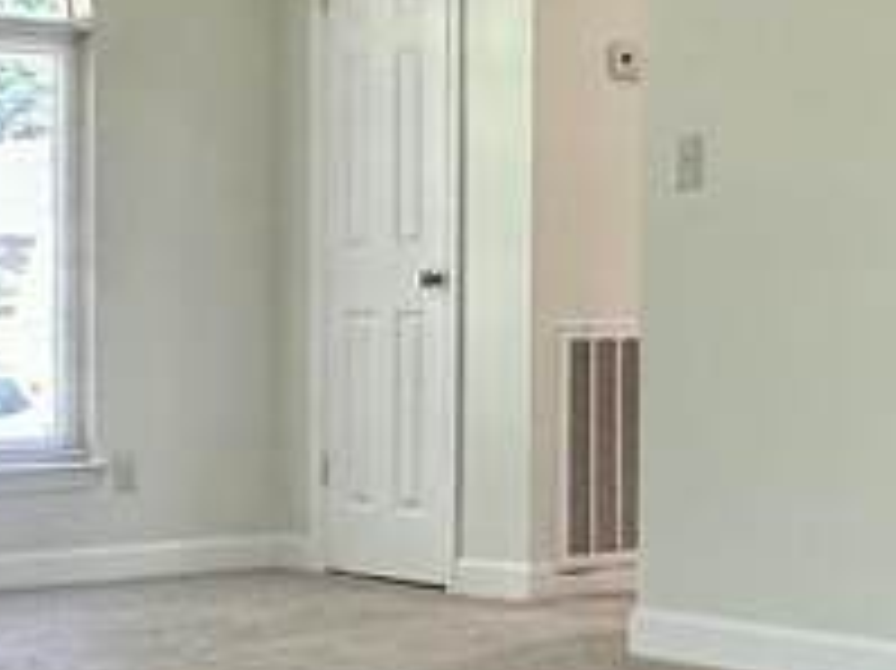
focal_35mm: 90
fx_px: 2328
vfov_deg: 16.4
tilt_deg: +1.2
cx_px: 720
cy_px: 306
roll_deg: +0.2
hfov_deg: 21.5
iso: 320
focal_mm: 2.22
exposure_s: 1/120
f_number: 2.2
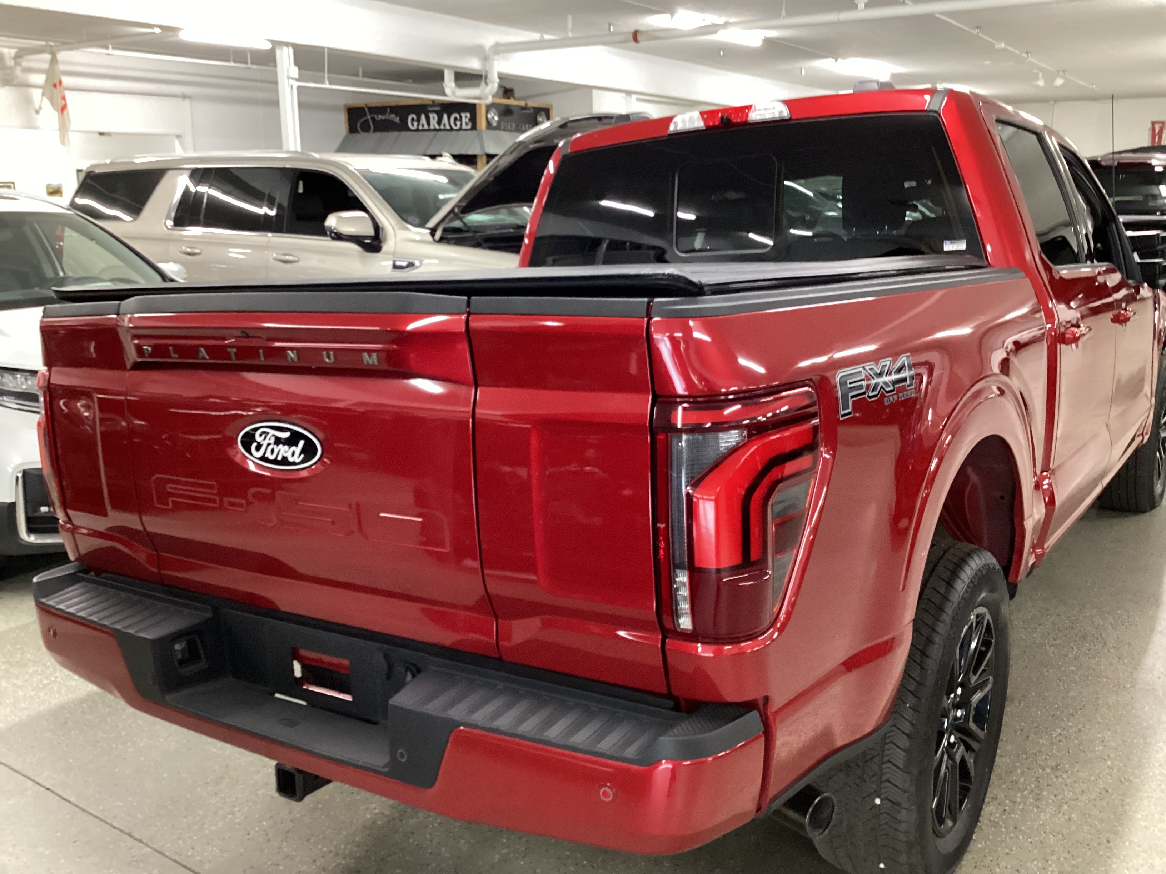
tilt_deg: -14.2
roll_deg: -0.5
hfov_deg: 58.4
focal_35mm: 31
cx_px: 583
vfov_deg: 45.4
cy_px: 437
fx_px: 1044
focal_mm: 3.3
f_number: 2.4
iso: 400
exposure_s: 1/30
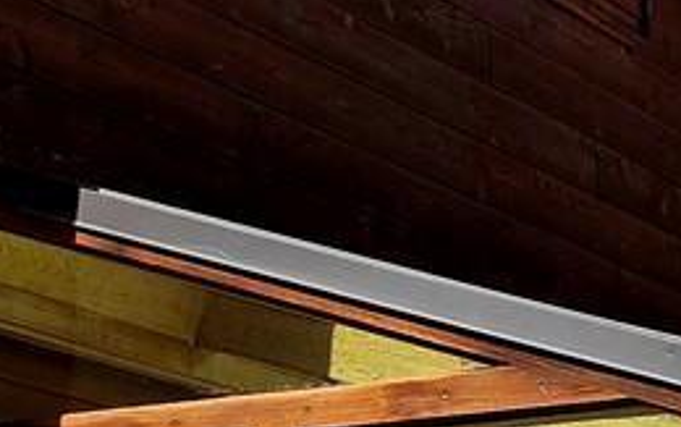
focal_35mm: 150
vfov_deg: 8.2
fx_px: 2786
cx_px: 746
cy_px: 922
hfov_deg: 13.7
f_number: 1.7
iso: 12
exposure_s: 1/714
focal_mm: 6.3
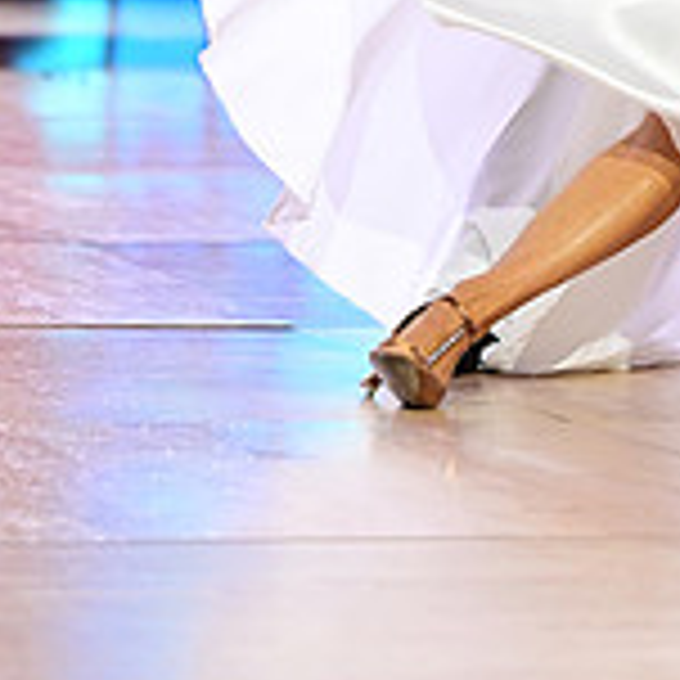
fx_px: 9446
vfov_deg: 4.1
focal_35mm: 425
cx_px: 685
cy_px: -374
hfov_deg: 4.1
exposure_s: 1/500
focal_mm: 130
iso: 1600
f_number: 2.8
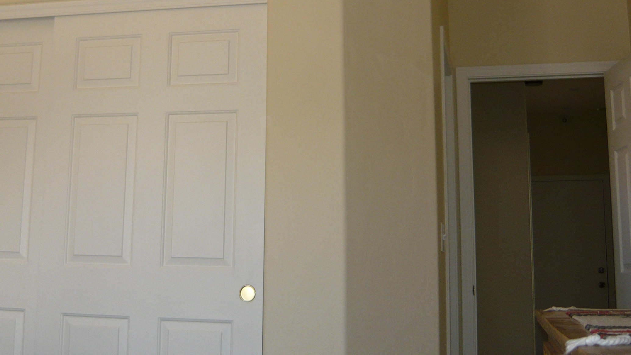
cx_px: 238
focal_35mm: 52
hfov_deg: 39.6
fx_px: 870
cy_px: 67
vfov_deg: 22.7
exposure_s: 1/30
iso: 100
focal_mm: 5.5
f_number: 2.8
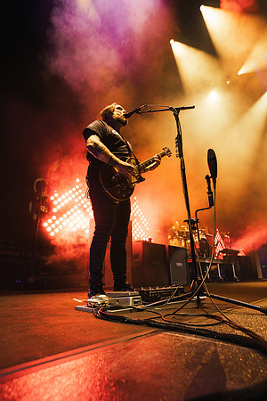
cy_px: 200
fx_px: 222
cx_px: 134
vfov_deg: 84.0
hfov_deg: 61.9
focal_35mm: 20
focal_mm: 20
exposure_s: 1/200
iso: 1600
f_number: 4
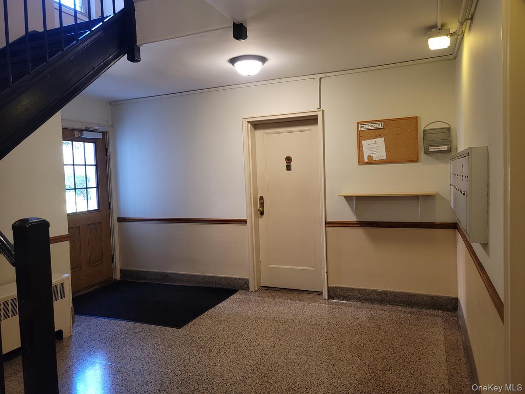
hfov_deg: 69.4
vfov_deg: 54.9
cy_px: 197
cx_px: 262
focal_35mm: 25
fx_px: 379
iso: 320
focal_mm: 7
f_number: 1.8
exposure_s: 1/40
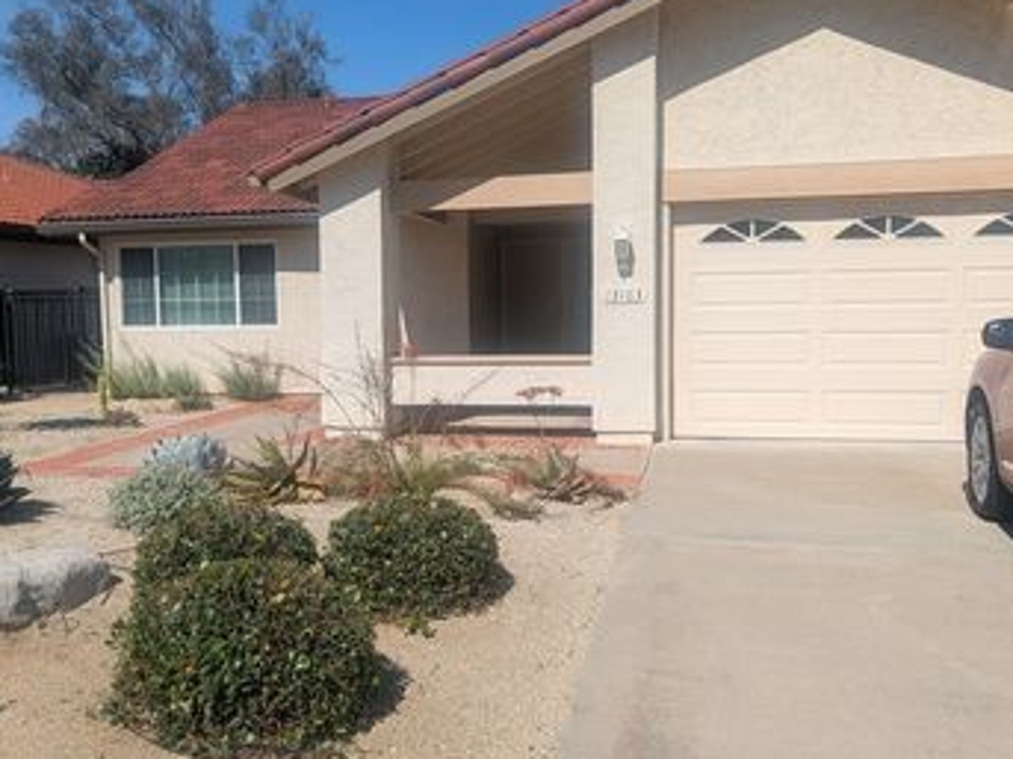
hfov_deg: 52.5
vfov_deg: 40.7
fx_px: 1024
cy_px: 377
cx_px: 449
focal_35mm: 35
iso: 19
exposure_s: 1/1754
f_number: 1.68
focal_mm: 6.9
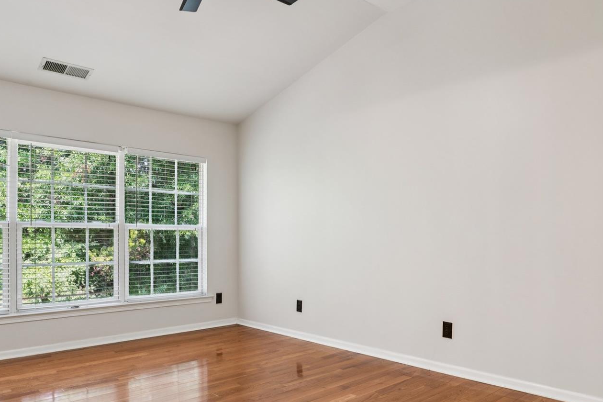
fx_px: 457
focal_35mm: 27
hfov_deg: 66.8
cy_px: 237
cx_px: 311
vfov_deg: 47.2
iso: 100
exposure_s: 1/1.25
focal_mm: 16.8
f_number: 13
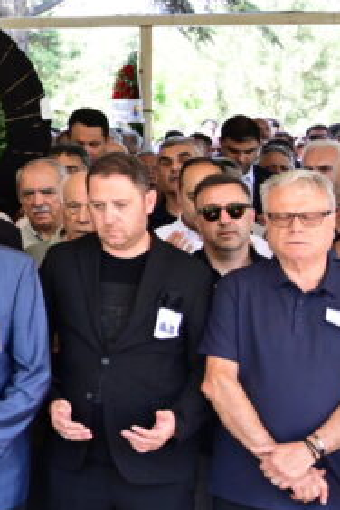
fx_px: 1544
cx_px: -449
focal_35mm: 109
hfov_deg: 10.9
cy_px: 142
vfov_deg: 18.7
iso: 1250
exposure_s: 1/400
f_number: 4
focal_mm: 24
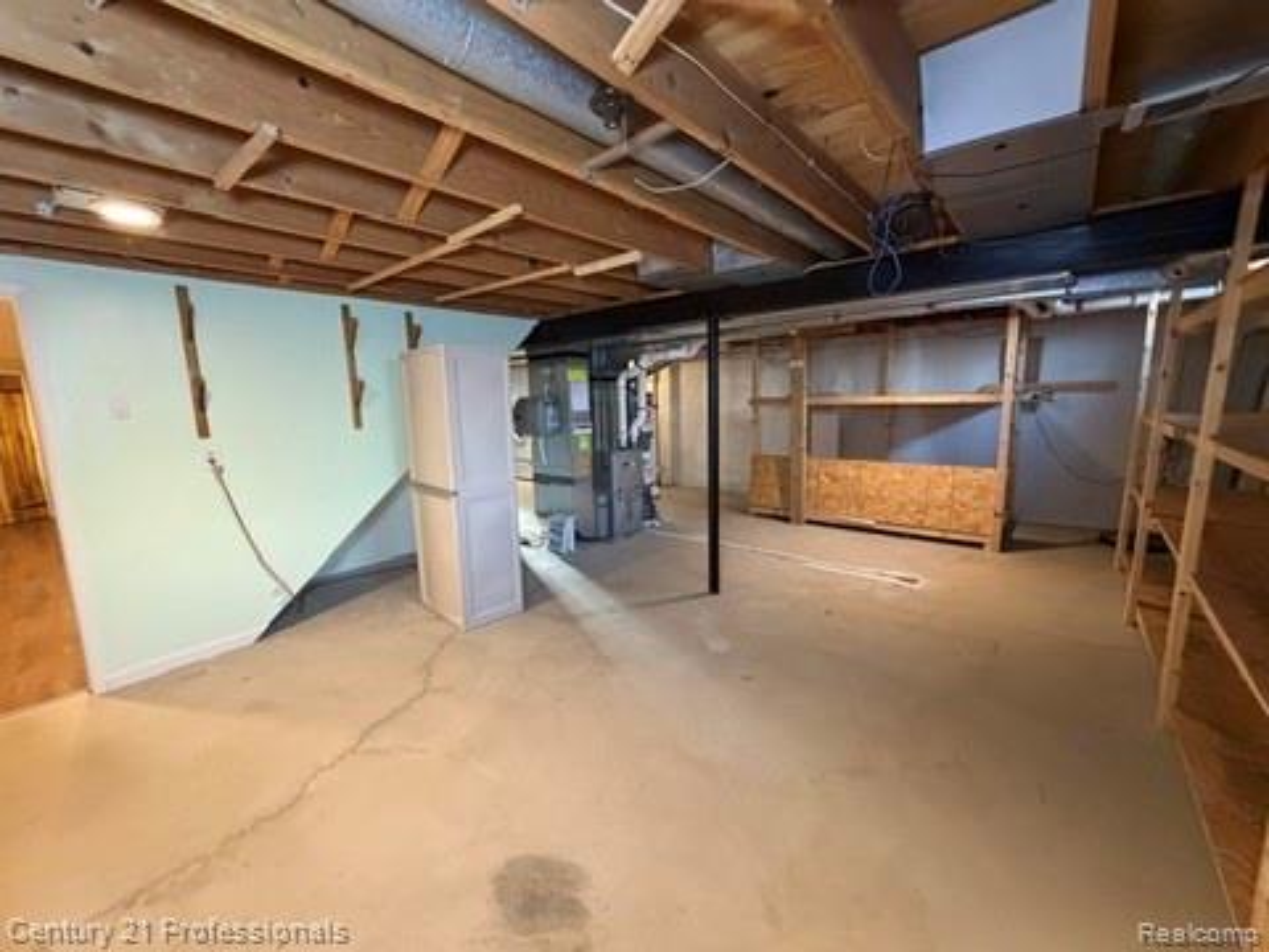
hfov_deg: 102.1
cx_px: 634
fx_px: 513
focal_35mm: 14
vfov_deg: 85.7
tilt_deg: -8.6
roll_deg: +1.6
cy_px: 476
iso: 640
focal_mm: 2.22
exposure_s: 1/60
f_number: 2.2
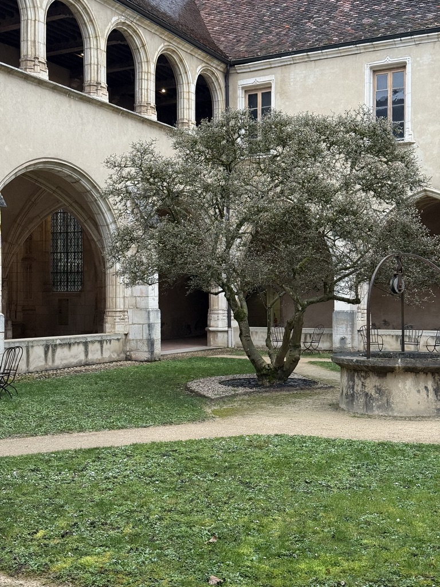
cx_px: 220
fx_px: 813
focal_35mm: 48
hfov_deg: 30.3
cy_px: 294
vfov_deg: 39.7
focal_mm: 6.76
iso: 200
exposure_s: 1/163
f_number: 1.78
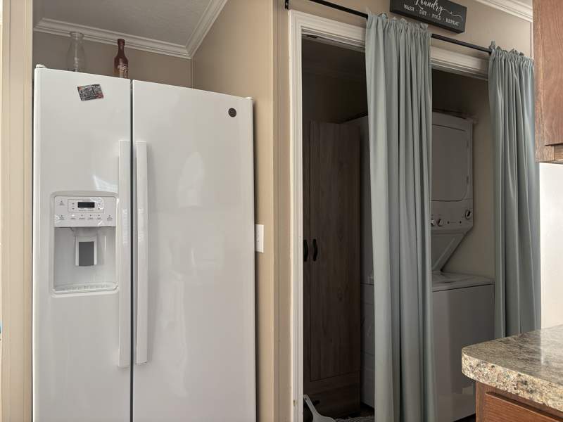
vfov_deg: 53.1
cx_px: 282
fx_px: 423
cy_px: 211
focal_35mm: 26
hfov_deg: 67.3
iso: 125
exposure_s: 1/60
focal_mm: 5.96
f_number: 1.6
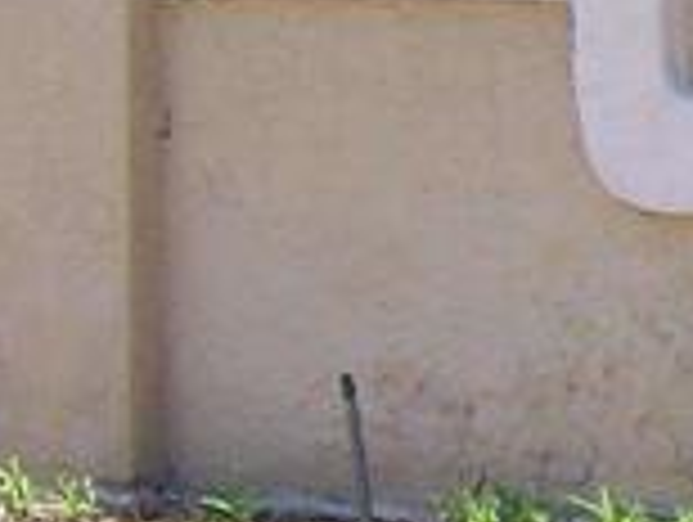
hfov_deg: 8.4
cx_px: 1503
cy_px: 50
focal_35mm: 219
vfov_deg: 6.8
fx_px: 4391
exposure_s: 1/350
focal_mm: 5.5
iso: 80
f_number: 3.4
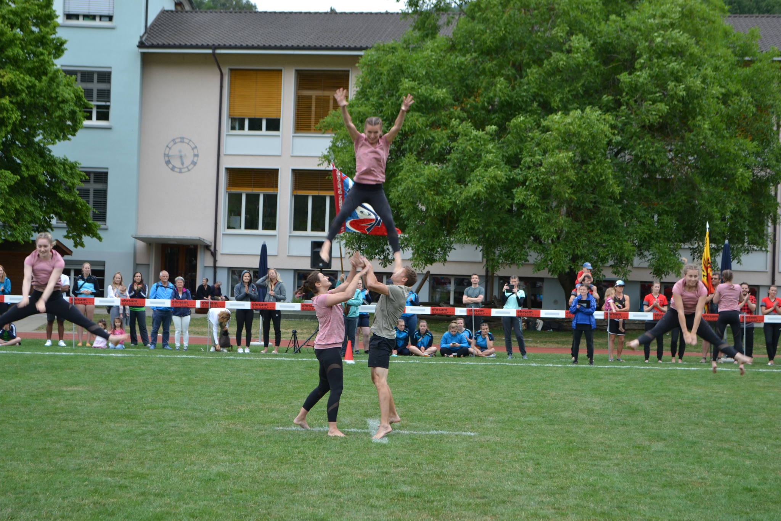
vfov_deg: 21.6
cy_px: 260
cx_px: 390
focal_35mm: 63
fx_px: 1367
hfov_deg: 31.9
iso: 180
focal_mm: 42
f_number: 5.6
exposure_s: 1/125
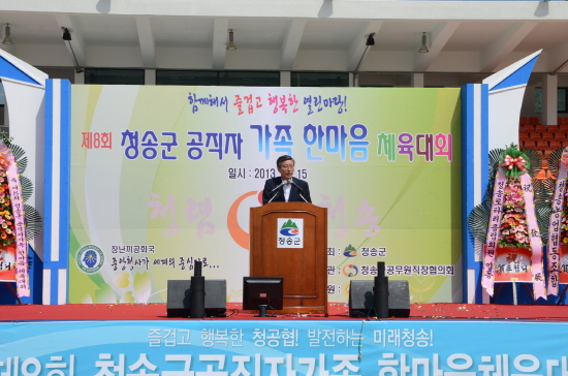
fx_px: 1181
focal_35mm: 75
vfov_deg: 18.1
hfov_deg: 27.1
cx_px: 284
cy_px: 188
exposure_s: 1/400
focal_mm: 50
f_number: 10
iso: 200
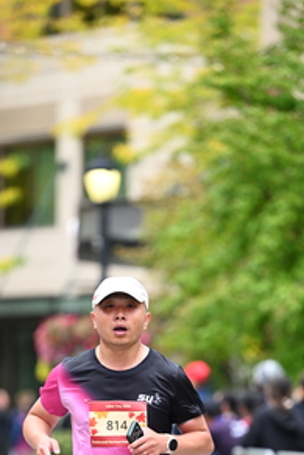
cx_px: 163
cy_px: 404
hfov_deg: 4.2
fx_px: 4175
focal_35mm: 330
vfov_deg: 6.2
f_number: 2.8
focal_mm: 175
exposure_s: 1/2000
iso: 1000
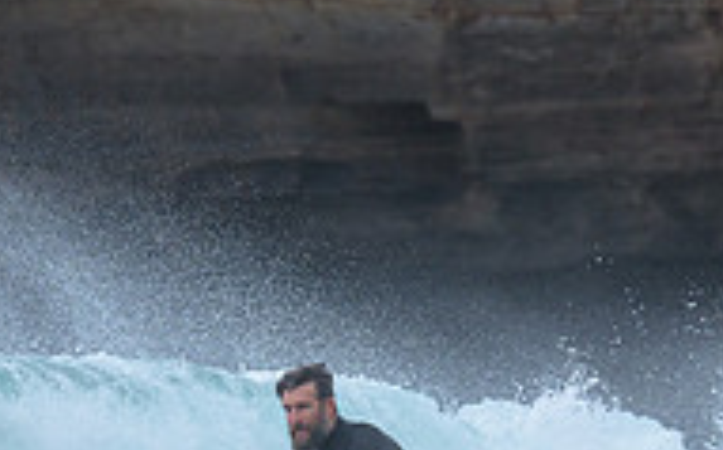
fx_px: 48744
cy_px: 580
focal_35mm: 2476
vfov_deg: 0.5
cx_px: 76
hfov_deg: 0.8
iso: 320
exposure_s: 1/2000
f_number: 6.3
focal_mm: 800
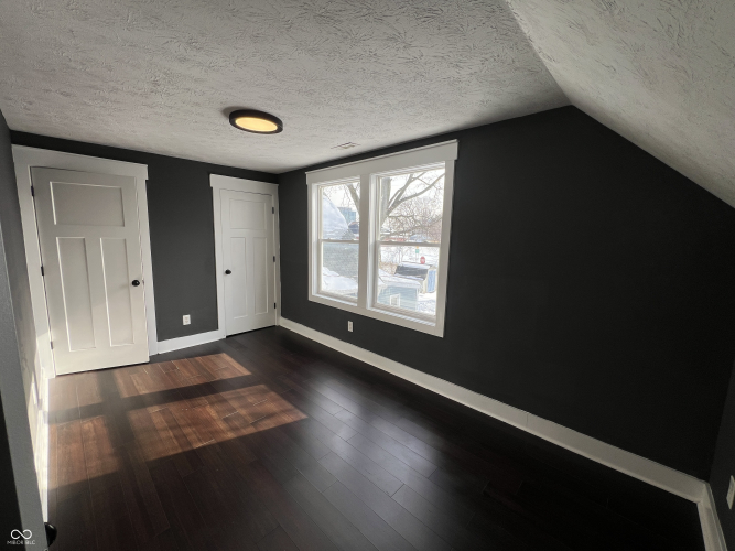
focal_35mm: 13
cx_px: 368
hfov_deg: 106.2
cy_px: 276
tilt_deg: -7.6
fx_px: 276
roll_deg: -1.6
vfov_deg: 89.9
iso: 32
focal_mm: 1.57
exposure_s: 1/311
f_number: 1.8
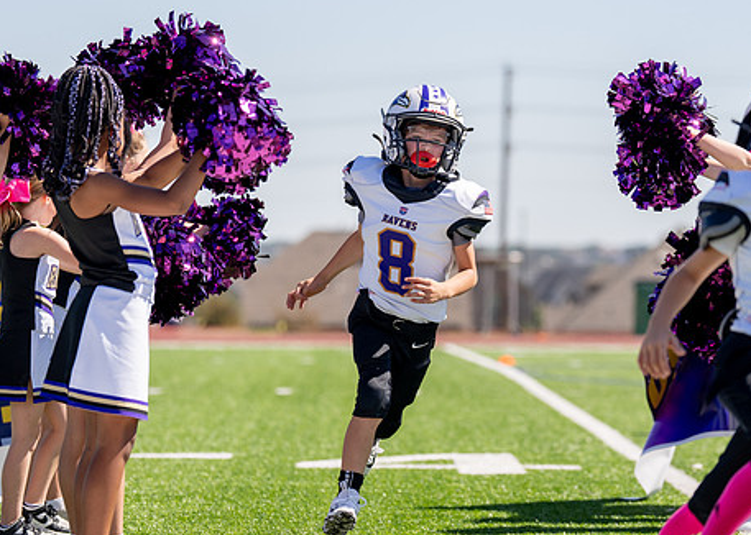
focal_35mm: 185
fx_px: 3944
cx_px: 401
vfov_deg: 7.8
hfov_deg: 10.9
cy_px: 283
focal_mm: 119
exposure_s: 1/2500
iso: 160
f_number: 2.8
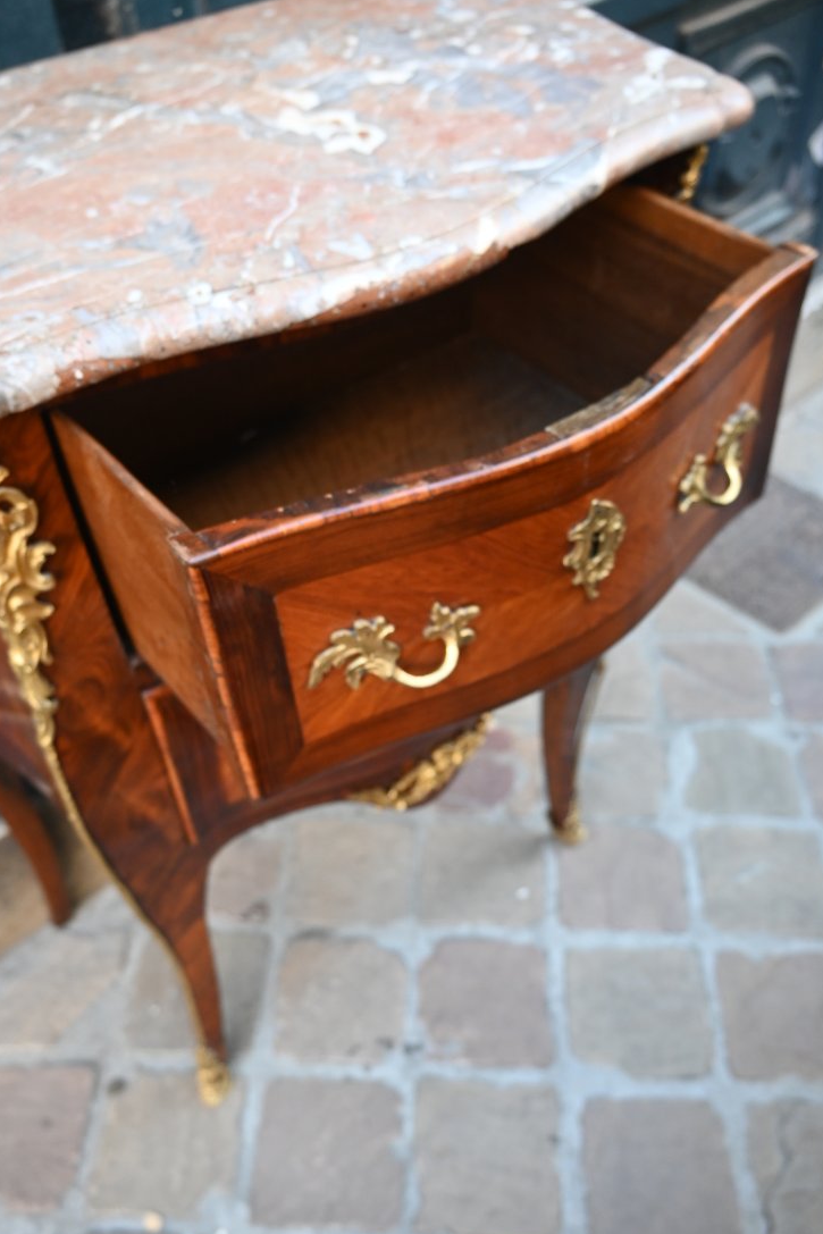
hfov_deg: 40.8
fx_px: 1106
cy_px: 673
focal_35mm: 32
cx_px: 395
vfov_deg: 58.2
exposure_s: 1/125
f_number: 3.5
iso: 500
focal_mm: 19.5
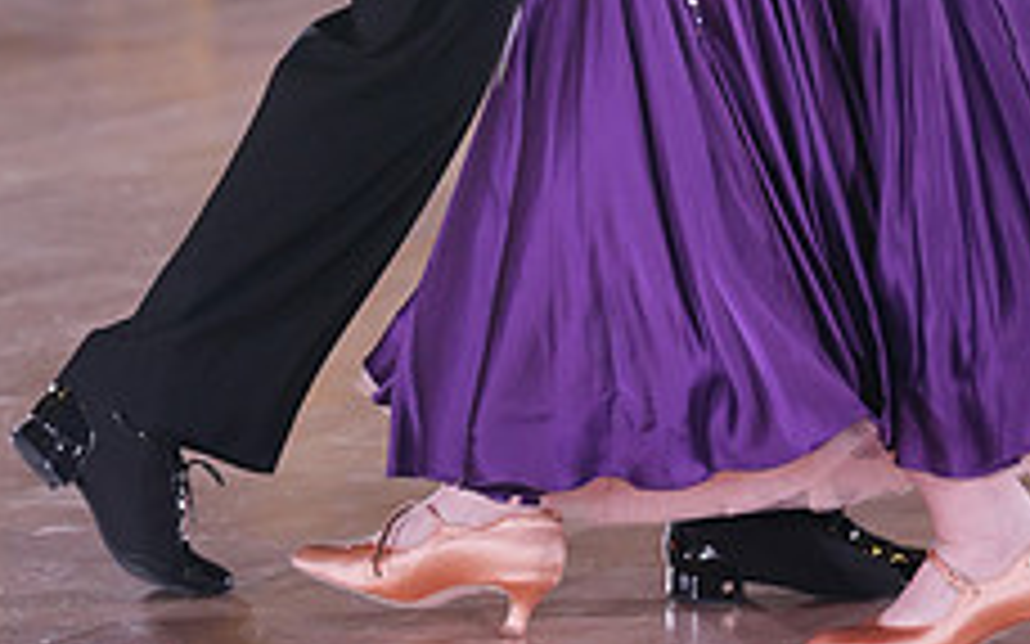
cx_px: 569
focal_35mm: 387
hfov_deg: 5.4
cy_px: -468
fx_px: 10861
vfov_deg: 3.4
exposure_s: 1/400
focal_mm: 150
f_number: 4
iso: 1600
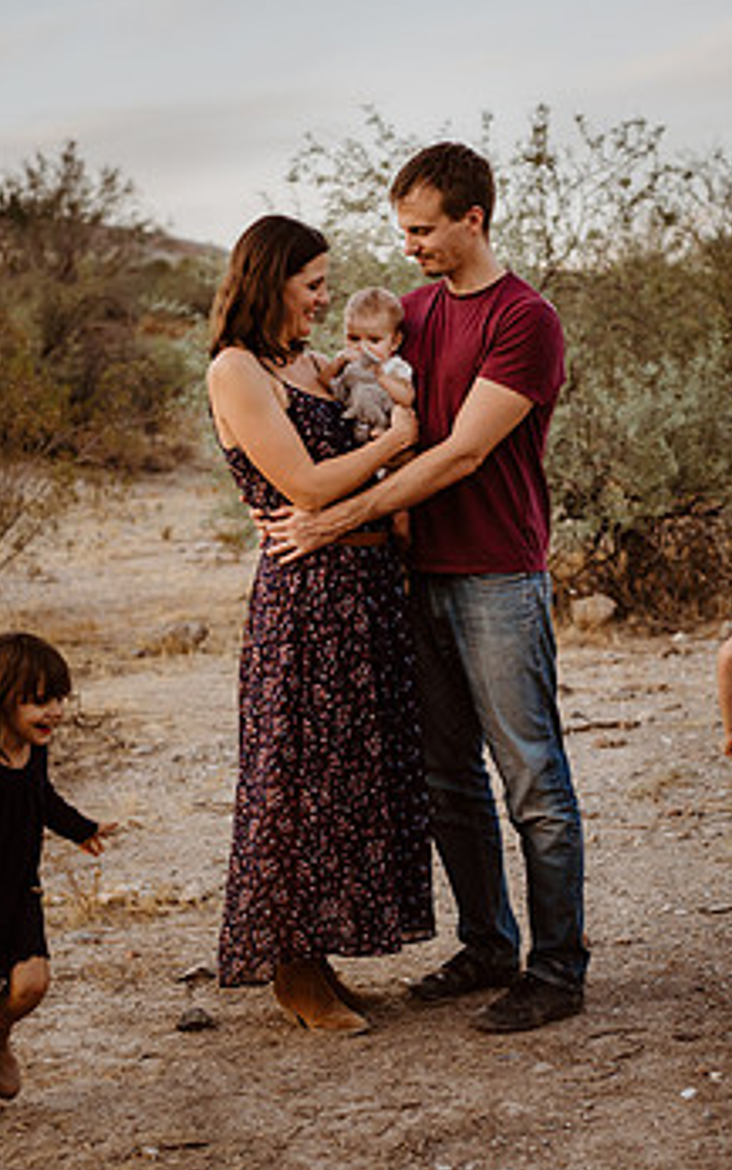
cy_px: 604
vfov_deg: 31.1
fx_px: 2106
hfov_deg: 19.7
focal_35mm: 66
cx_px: 395
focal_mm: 50
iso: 200
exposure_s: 1/200
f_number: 2.8
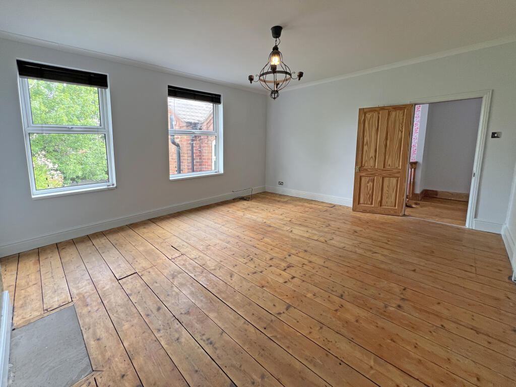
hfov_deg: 106.2
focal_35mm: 13
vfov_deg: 89.9
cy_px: 194
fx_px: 194
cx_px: 258
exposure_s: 1/99
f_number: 1.8
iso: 125
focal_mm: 1.57
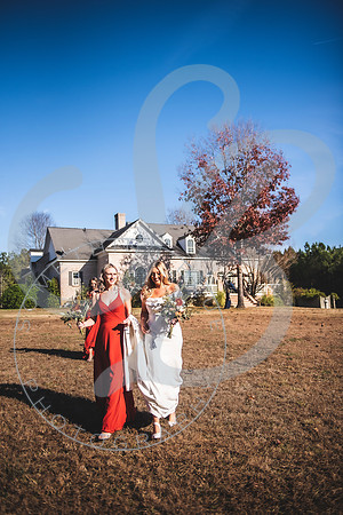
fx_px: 457
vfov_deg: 58.7
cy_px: 258
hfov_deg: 41.1
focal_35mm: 32
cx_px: 172
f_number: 2.8
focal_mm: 32
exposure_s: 1/3200
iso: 80
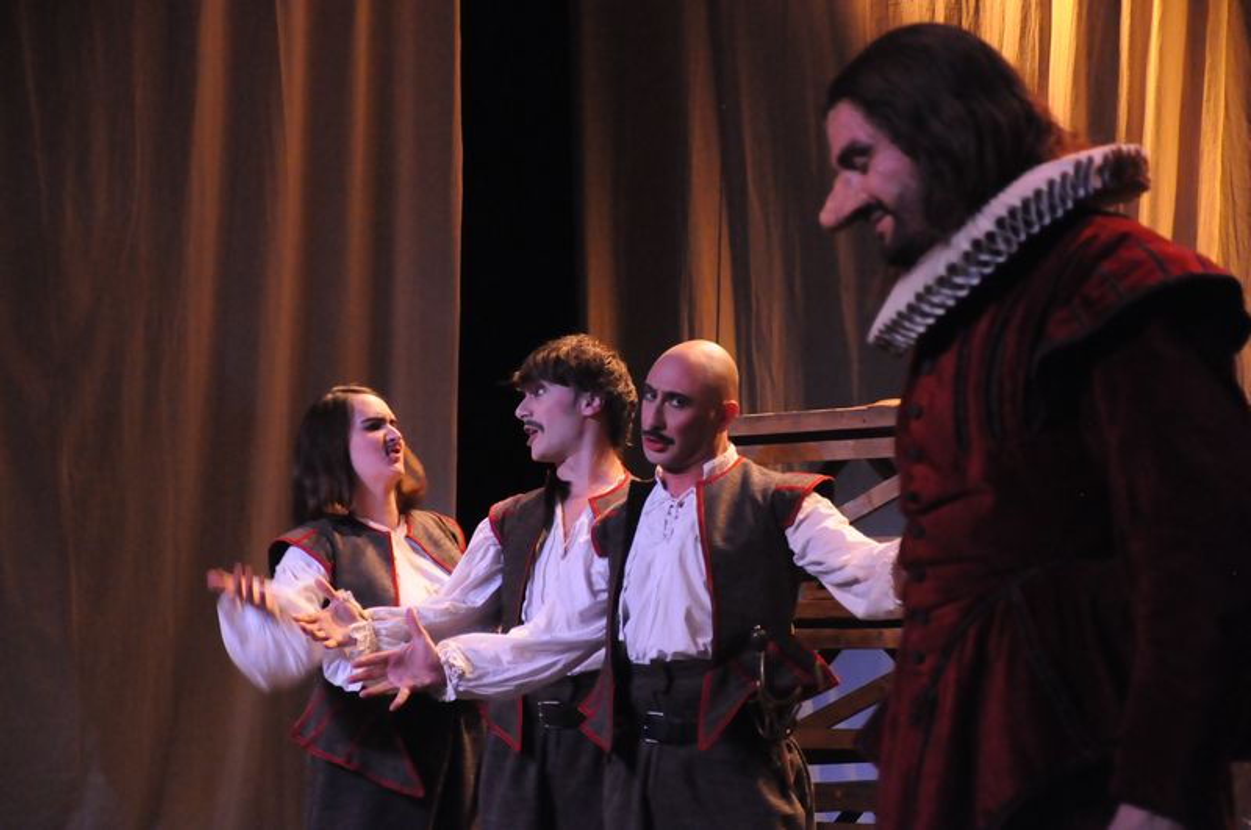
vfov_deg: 10.7
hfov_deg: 16.1
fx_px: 4424
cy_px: 415
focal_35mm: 128
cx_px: 626
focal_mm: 85
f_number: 5.6
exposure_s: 1/60
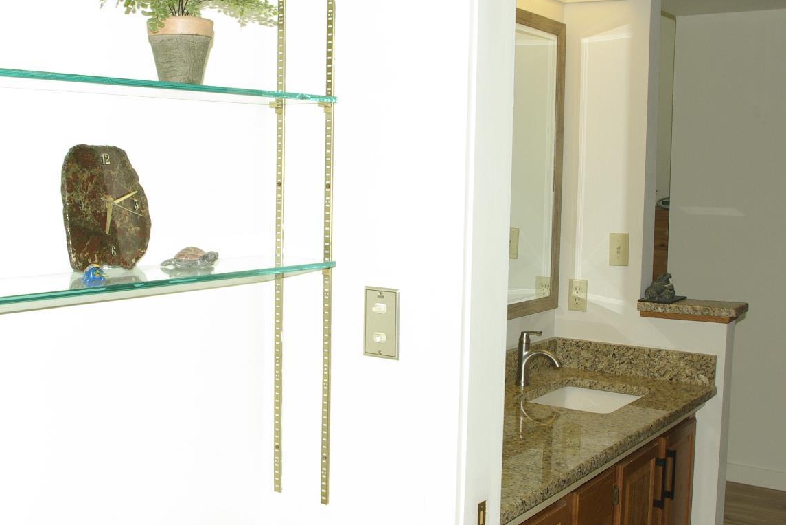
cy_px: 248
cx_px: 347
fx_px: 939
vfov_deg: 31.2
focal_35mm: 43
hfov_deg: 45.3
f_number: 8
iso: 400
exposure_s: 1/125
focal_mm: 18
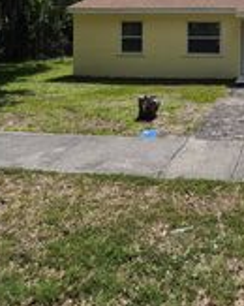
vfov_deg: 43.3
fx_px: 353
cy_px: 37
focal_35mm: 39
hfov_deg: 35.2
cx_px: 235
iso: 50
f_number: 2.2
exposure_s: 1/3296
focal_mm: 1.74
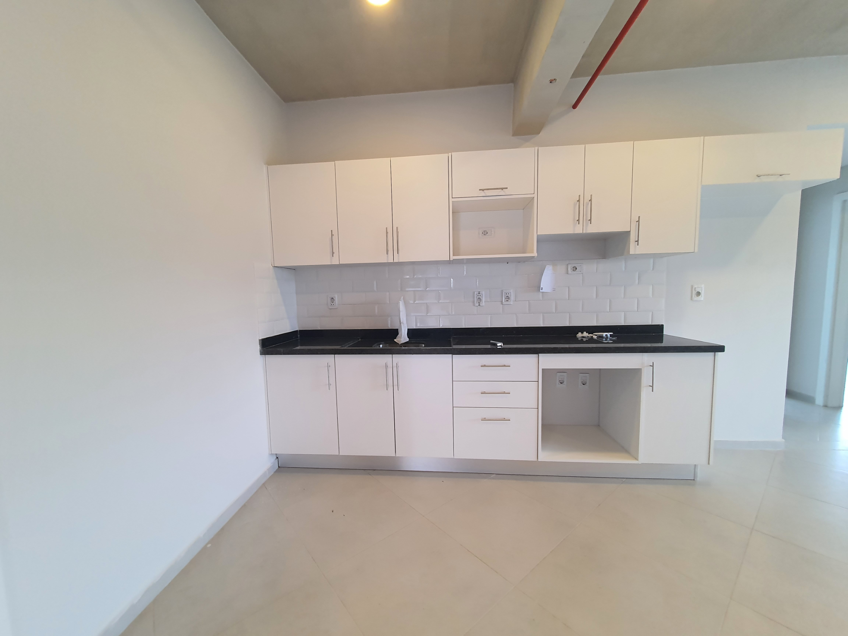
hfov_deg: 106.2
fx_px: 318
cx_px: 424
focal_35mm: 13
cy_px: 318
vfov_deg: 89.9
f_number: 2.2
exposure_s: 1/50
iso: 160
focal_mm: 1.8
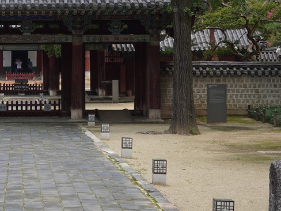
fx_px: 1120
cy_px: 14
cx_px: 62
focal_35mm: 138
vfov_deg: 10.7
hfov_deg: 14.2
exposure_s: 1/100
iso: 125
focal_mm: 35
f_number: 10
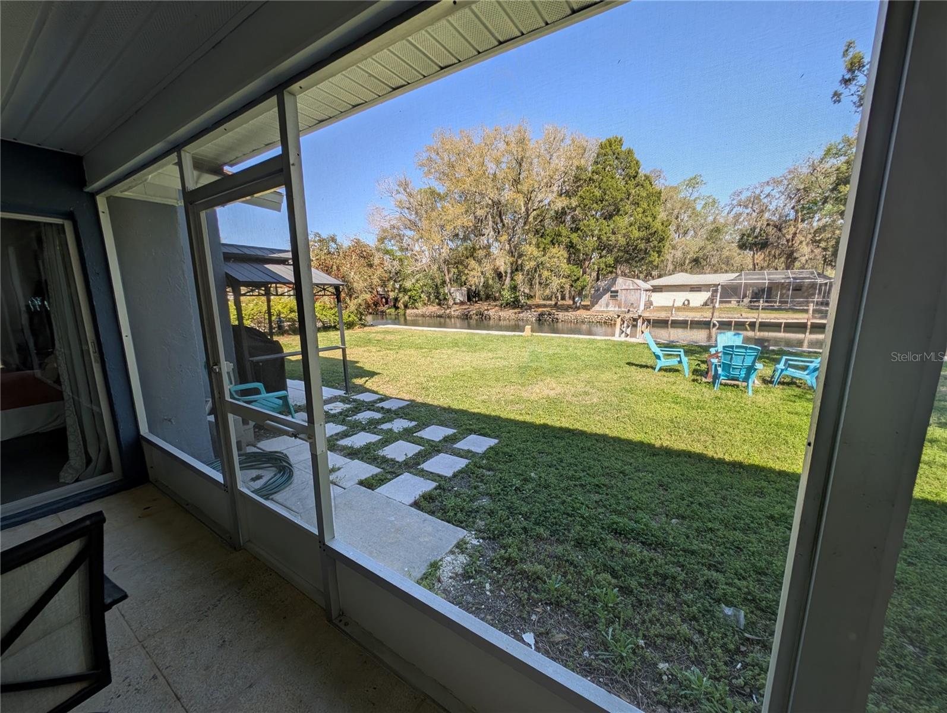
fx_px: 329
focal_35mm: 12
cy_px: 356
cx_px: 474
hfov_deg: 110.5
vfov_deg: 94.6
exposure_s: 1/586
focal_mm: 2.23
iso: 38
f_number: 1.95
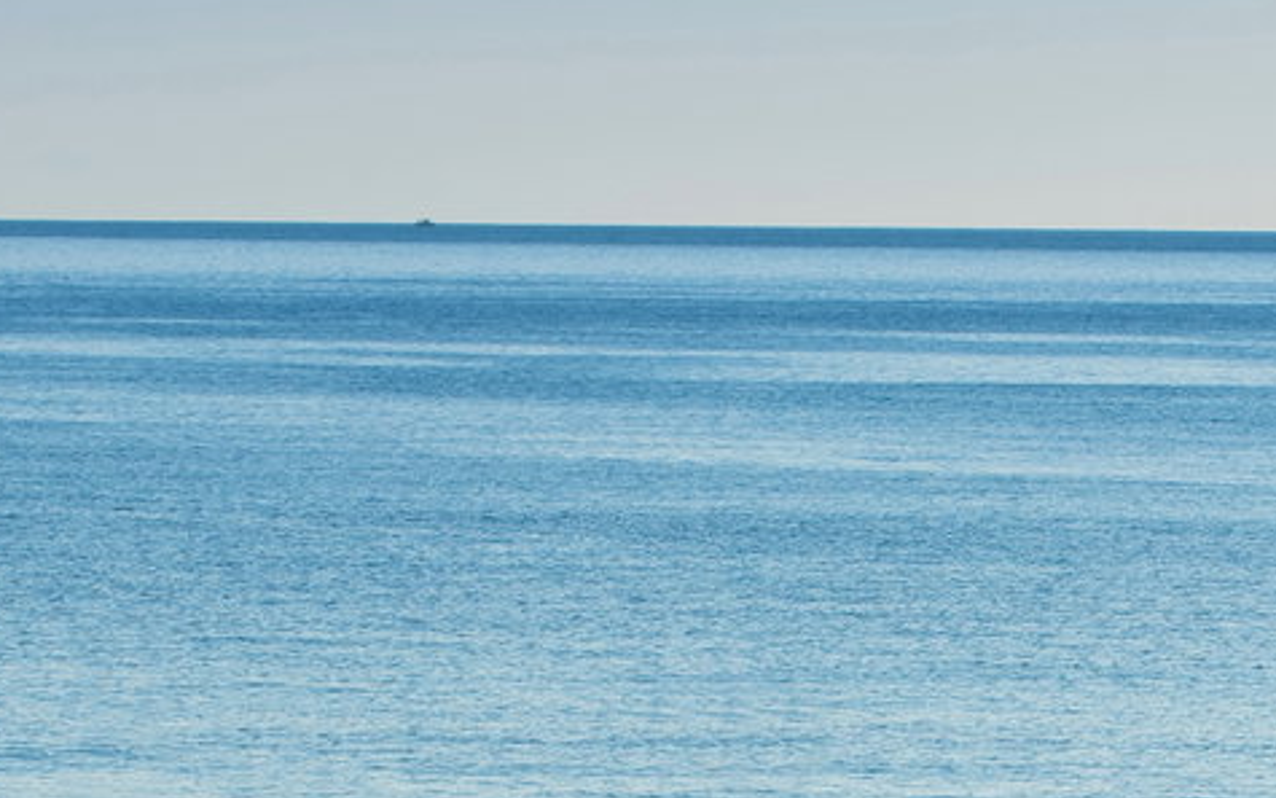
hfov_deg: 6.0
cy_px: 884
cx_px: 994
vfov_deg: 3.7
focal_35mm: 350
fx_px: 12173
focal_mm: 102
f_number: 8
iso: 320
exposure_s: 1/640
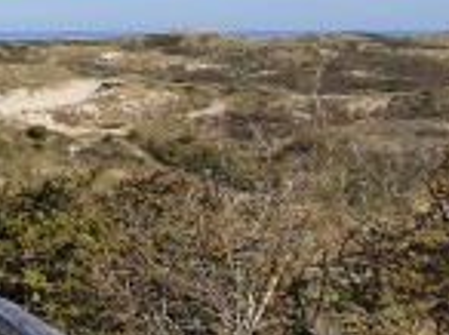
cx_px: -372
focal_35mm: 57
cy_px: -101
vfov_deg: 22.8
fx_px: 738
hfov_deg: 21.3
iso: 50
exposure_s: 1/1512
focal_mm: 1.74
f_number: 2.2
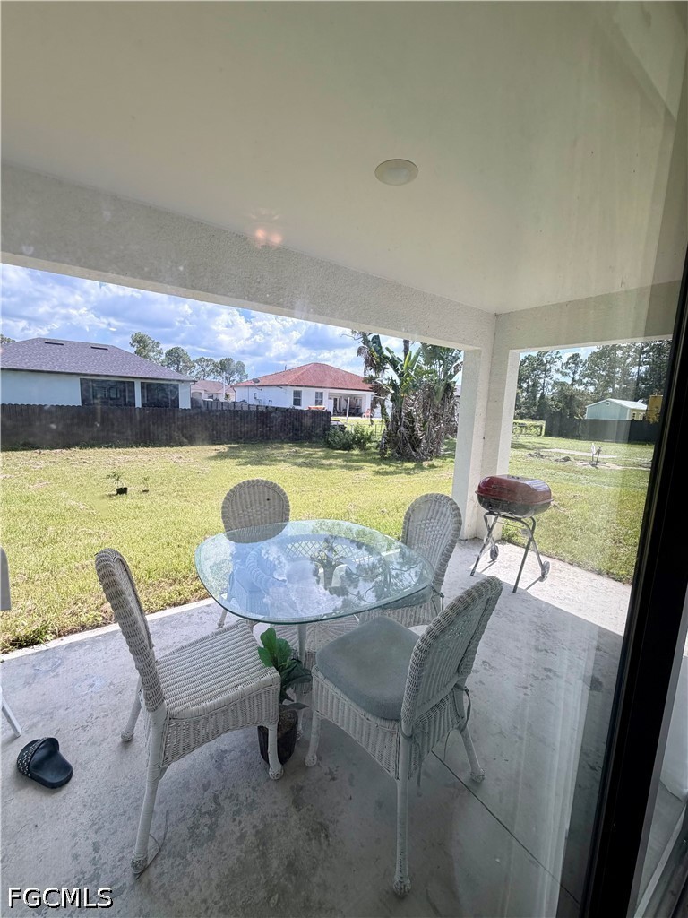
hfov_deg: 85.7
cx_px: 344
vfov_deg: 102.1
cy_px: 459
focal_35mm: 14
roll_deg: -2.9
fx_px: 371
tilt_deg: -7.4
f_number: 2.2
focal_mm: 2.22
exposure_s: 1/502
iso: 40
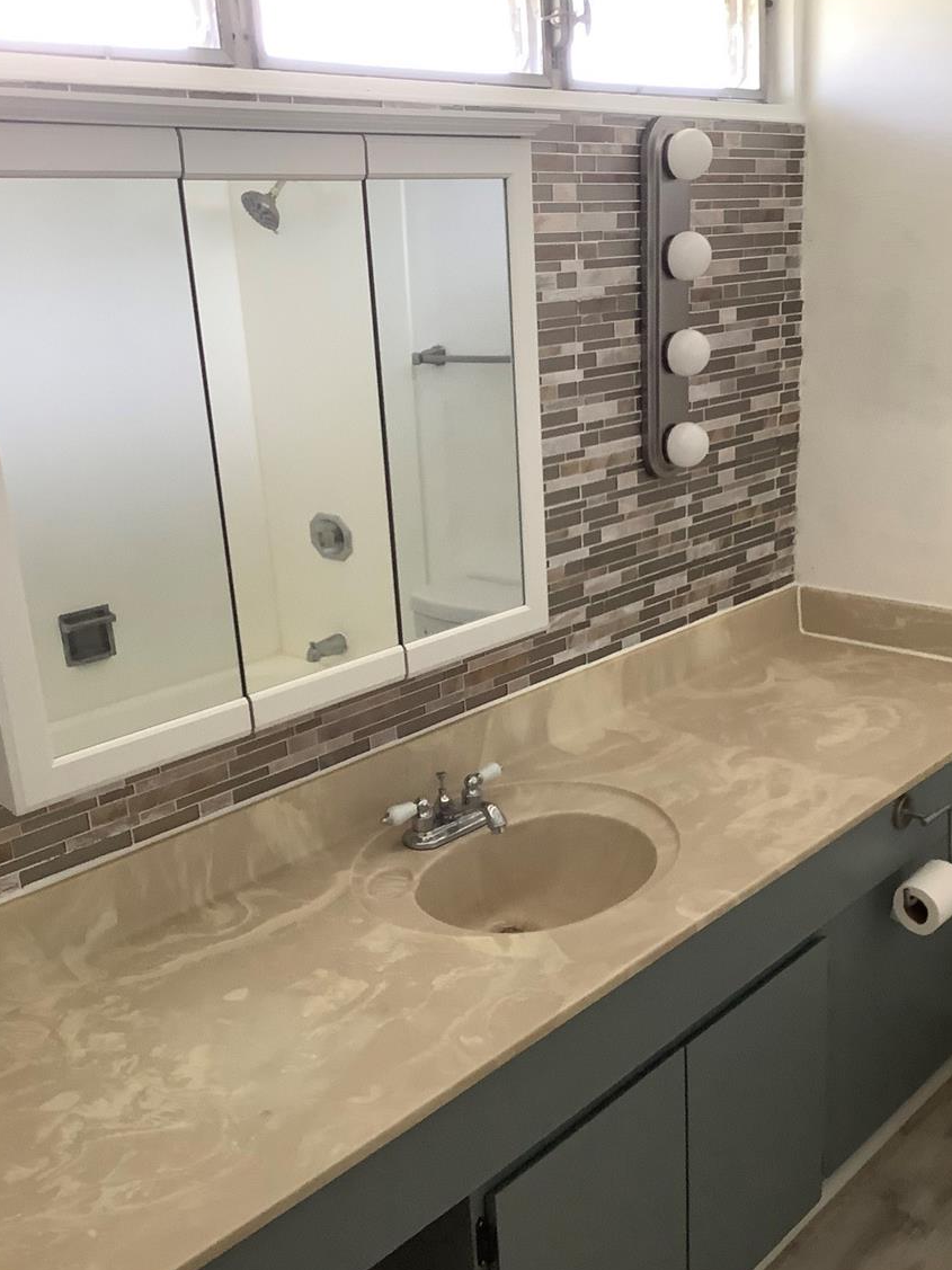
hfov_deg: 42.9
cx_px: 460
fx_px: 1210
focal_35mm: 33
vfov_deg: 55.3
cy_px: 664
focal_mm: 3.3
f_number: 2.4
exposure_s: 1/60
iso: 160
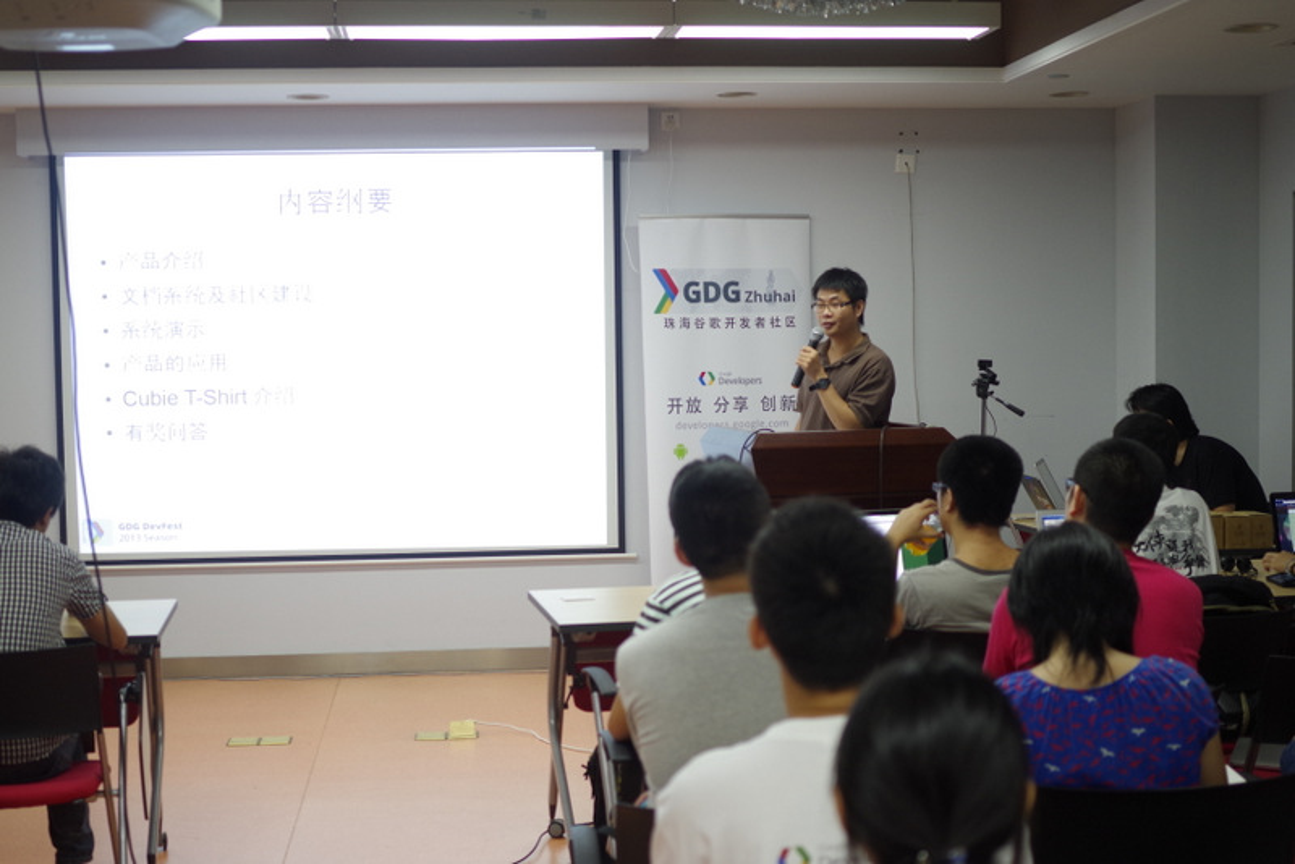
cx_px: 648
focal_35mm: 52
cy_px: 432
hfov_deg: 38.2
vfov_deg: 26.0
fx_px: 1871
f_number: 2.4
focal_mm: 35
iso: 400
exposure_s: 1/60
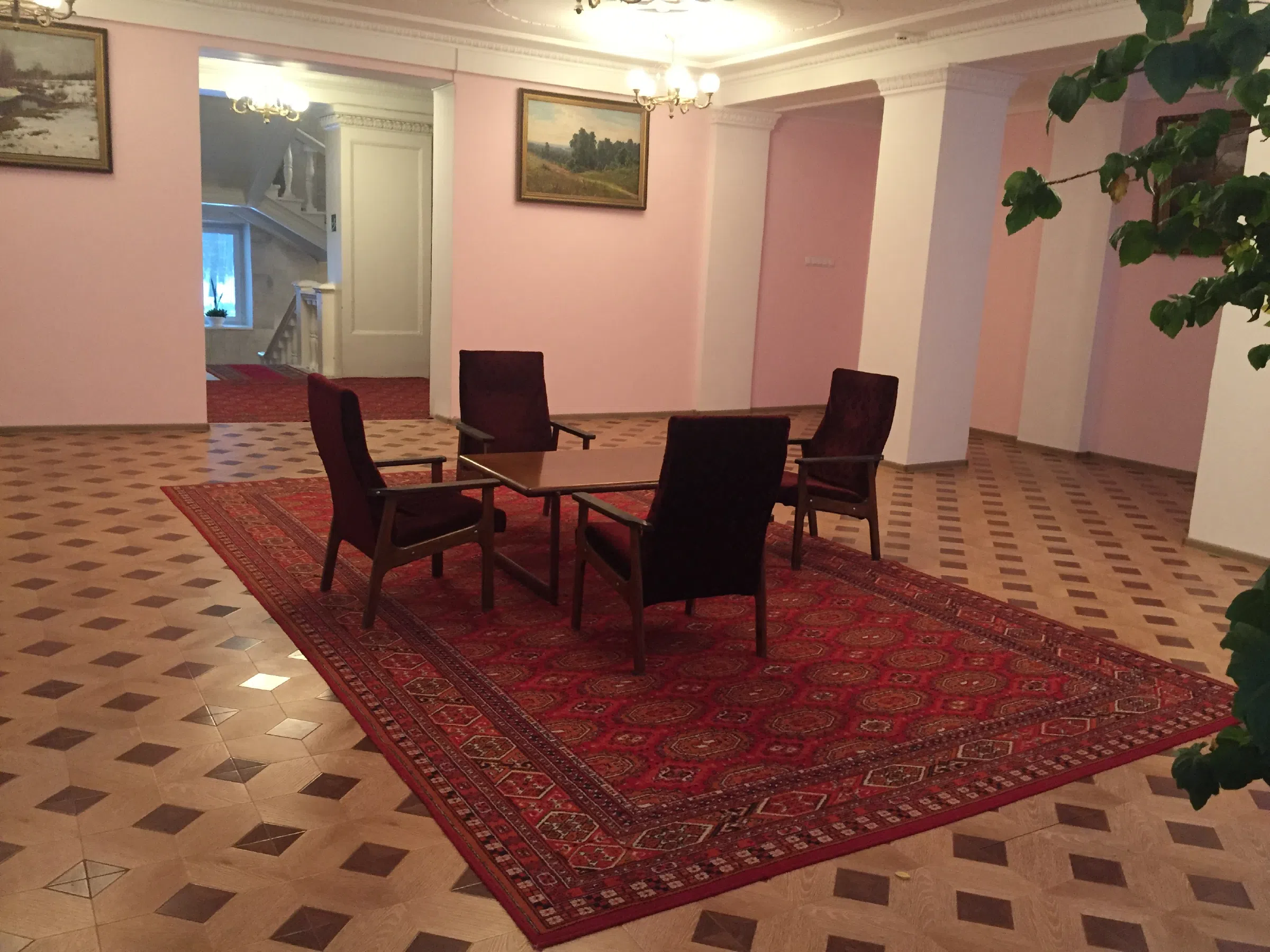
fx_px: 1064
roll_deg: -3.6
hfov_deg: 61.7
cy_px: 476
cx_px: 635
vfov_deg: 48.2
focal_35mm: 29
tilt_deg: -12.8
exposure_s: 1/20
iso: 250
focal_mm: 4.15
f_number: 2.2
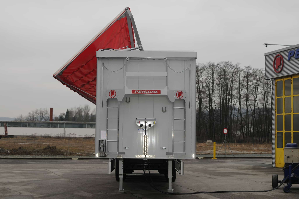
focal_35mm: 60
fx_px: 498
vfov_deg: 22.6
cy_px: 100
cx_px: 150
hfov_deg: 33.4
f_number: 4.5
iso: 200
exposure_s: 1/250
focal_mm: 40
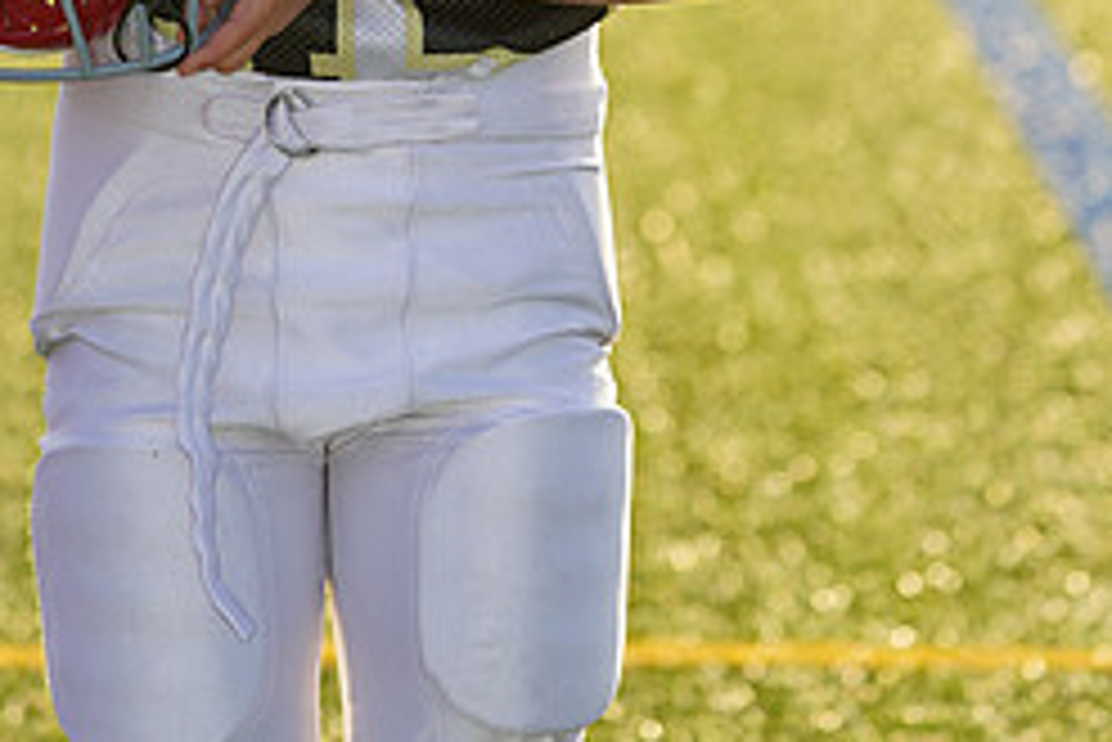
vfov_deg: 2.9
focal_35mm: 469
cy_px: -319
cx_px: 387
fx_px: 14495
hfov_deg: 4.4
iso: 100
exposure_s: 1/250
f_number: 5.6
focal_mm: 200
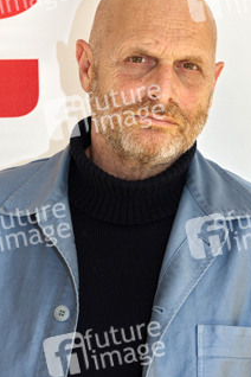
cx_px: 139
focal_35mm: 88
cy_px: 172
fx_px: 920
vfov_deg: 23.1
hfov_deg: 15.5
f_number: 5.6
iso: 400
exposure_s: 1/250
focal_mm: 70
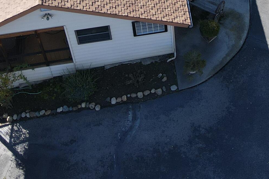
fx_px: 568
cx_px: 194
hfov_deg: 26.4
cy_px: -116
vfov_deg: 15.9
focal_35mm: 76
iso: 100
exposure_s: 1/180
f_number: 2.8
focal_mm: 4.5
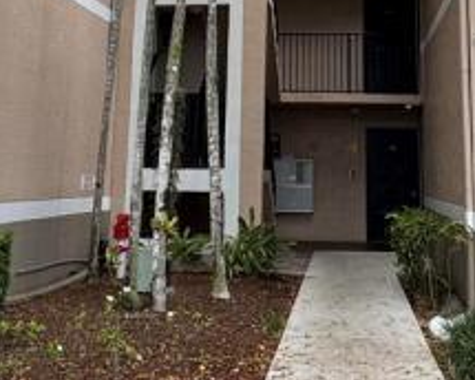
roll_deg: -0.9
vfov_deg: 23.8
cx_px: 278
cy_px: -7
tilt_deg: +11.9
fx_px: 858
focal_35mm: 61
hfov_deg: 30.9
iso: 40
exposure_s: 1/212
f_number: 2.2
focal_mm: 2.22
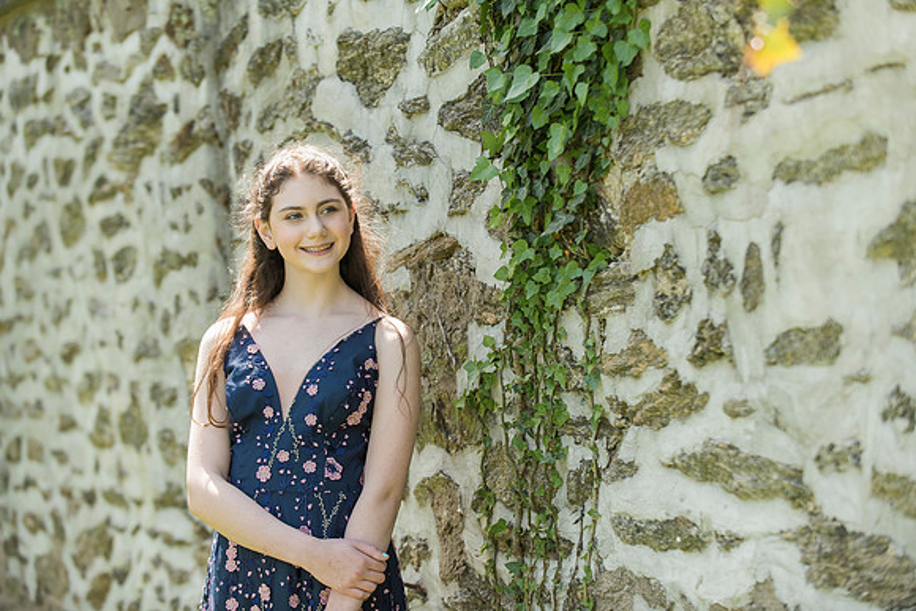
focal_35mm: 90
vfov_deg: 15.2
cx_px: 458
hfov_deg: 22.6
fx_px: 2290
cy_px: 306
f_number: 3.2
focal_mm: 90
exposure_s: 1/800
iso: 400
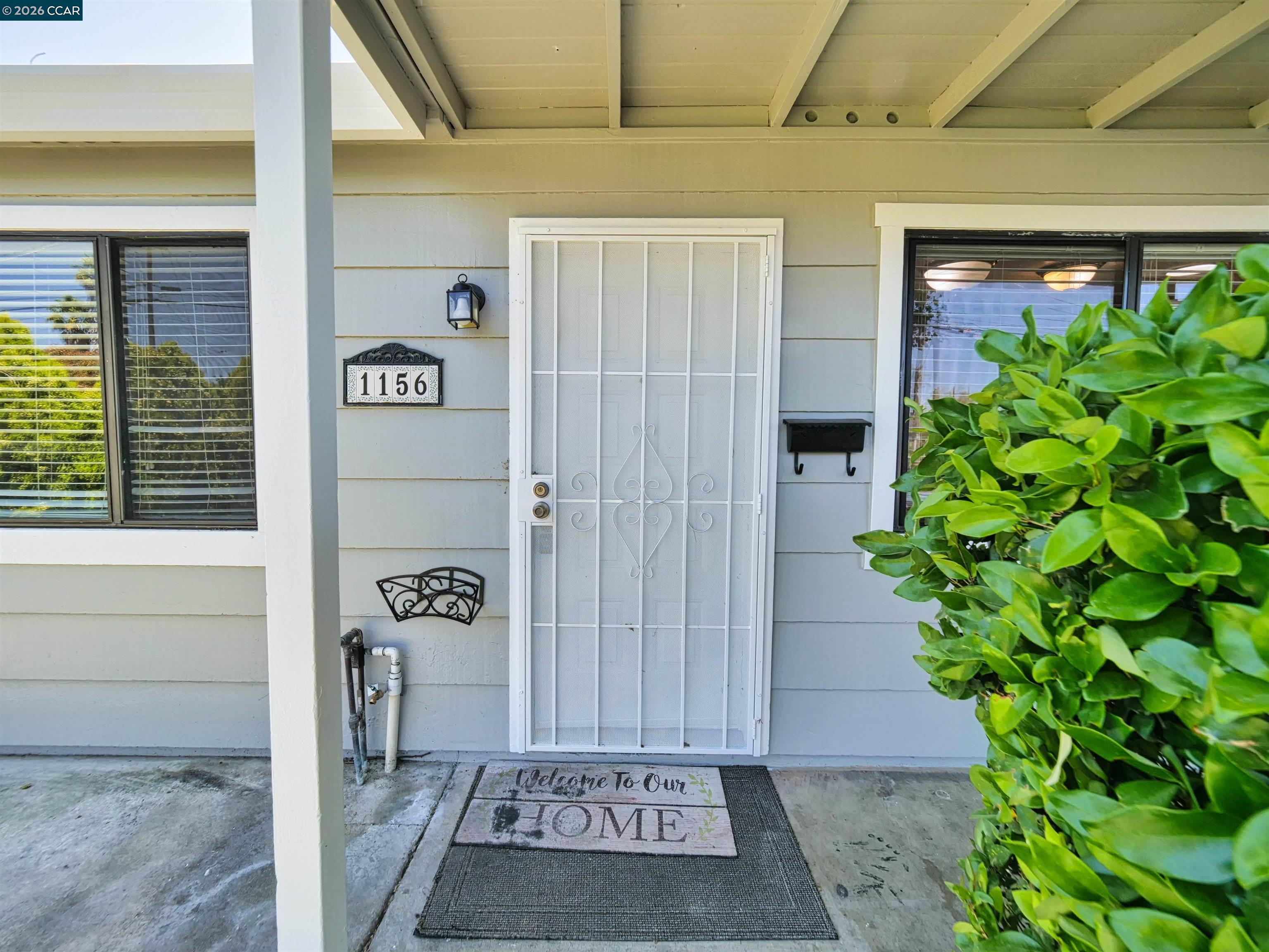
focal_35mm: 14
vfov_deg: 85.7
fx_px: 513
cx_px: 634
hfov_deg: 102.1
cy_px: 476
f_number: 5
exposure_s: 1/125
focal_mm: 7
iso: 100
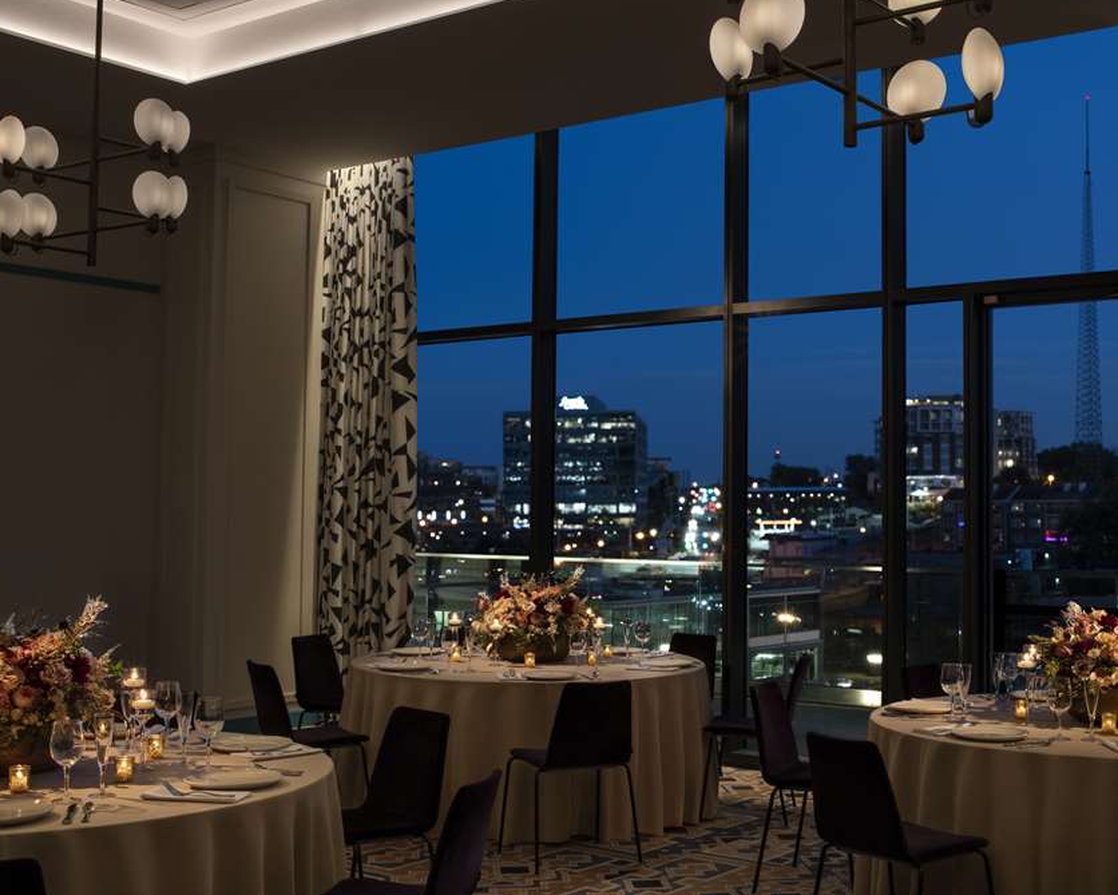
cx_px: 631
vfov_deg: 32.8
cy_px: 450
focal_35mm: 46
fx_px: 1522
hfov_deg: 40.3
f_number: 14
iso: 100
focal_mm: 40
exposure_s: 5
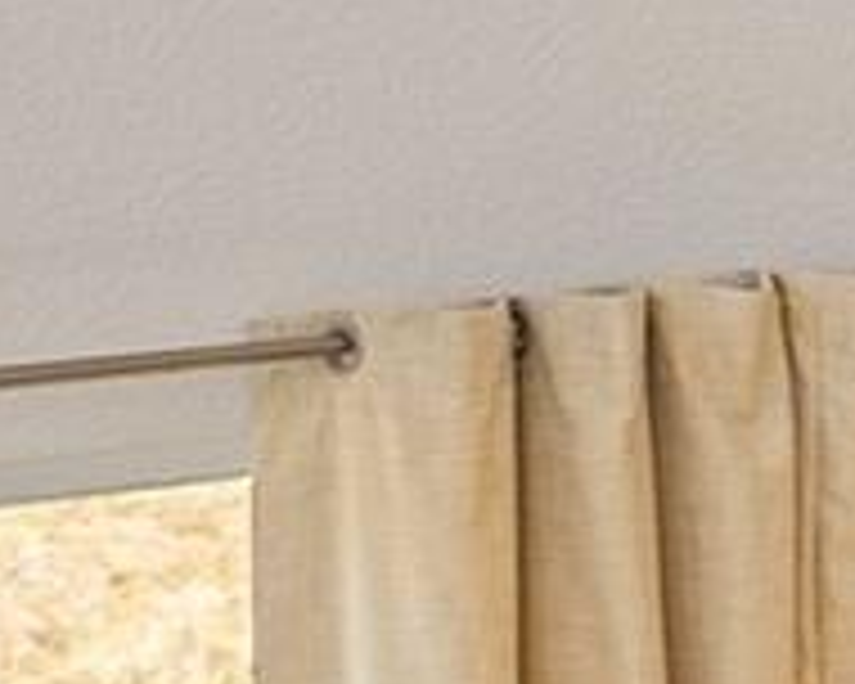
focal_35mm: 134
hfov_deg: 8.5
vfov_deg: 11.1
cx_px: 3258
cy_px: 981
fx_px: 3391
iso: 400
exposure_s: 1/15
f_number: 8
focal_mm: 17
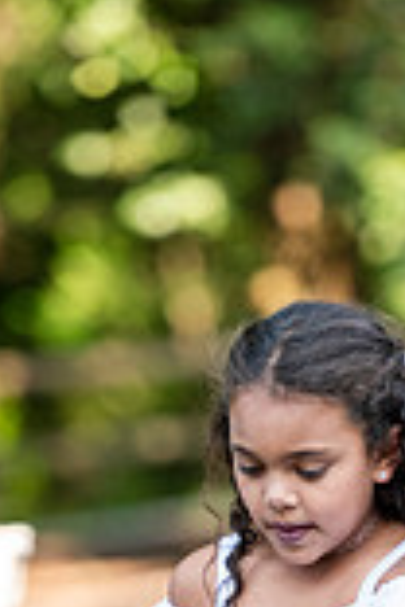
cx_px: 347
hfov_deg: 2.8
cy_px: 712
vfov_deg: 4.2
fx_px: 8251
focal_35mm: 489
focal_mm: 170
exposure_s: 1/800
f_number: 3.2
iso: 800
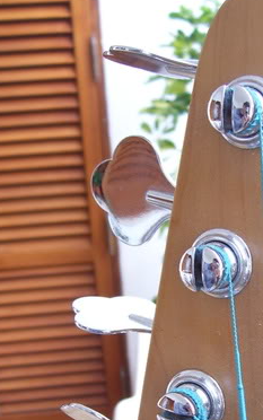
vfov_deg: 32.2
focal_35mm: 62
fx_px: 710
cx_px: 228
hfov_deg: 20.6
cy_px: 326
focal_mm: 5.6
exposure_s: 1/60
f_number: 2.7
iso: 80
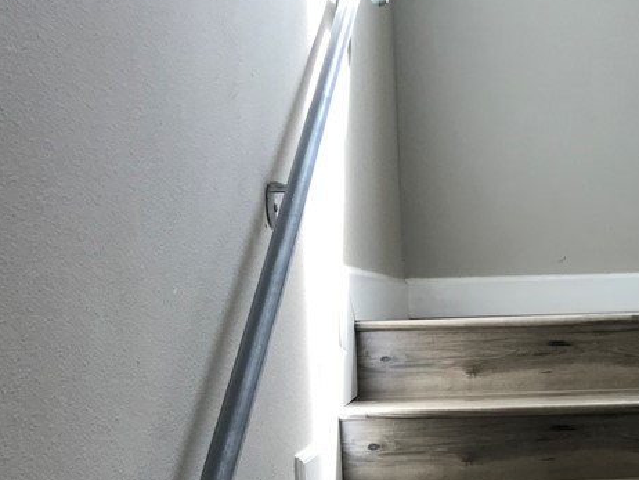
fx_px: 1145
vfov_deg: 23.3
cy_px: 400
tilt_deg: -3.3
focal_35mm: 62
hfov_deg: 29.9
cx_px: 571
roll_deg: +2.5
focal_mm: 3.99
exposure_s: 1/120
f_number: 1.8
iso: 40
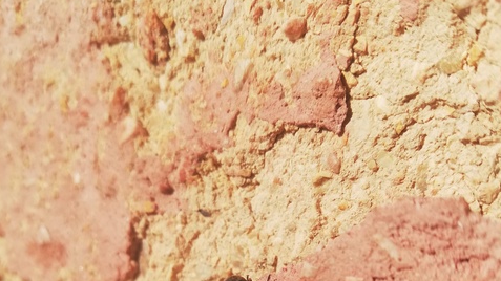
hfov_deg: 52.8
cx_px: 251
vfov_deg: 28.6
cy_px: 301
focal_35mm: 38
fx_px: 505
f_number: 2.2
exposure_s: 1/1880
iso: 50
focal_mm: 3.81
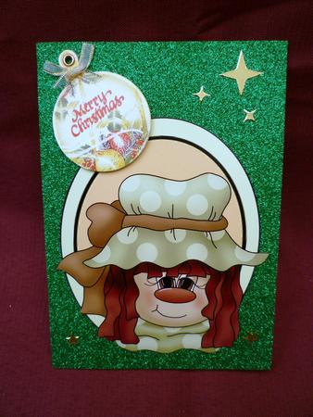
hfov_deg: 48.3
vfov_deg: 61.6
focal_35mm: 29
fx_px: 349
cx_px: 156
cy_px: 208
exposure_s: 1/100
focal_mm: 5.2
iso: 80
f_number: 3.3
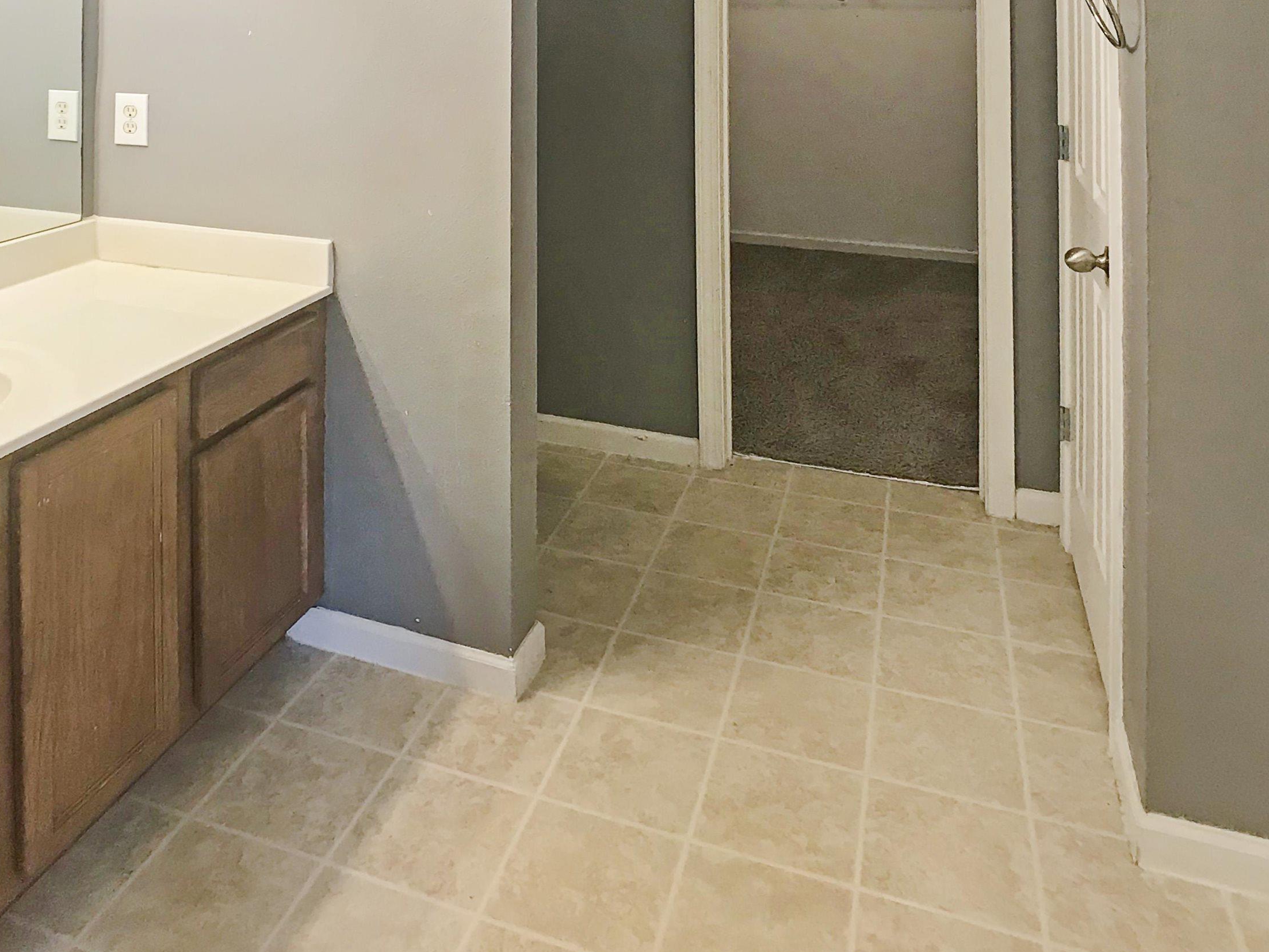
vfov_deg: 36.4
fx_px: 1430
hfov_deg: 47.6
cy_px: 313
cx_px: 514
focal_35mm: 39
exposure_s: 1/30
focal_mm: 3.99
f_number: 1.8
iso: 25
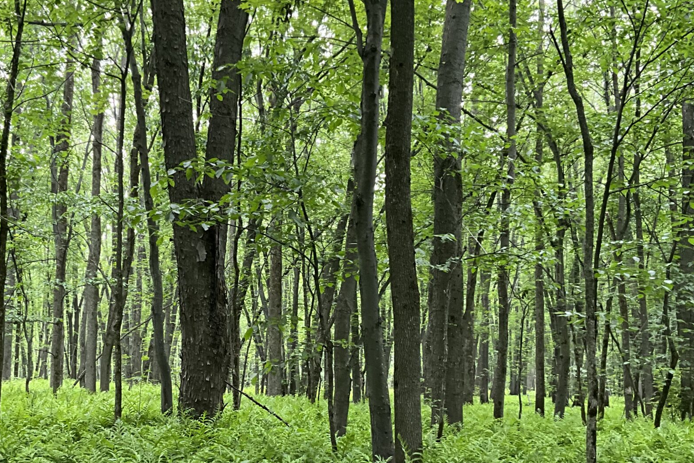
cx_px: 270
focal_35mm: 49
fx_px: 945
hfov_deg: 40.1
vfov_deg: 27.3
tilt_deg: +2.5
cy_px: 323
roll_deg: -1.7
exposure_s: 1/74
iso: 64
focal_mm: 3
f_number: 1.8
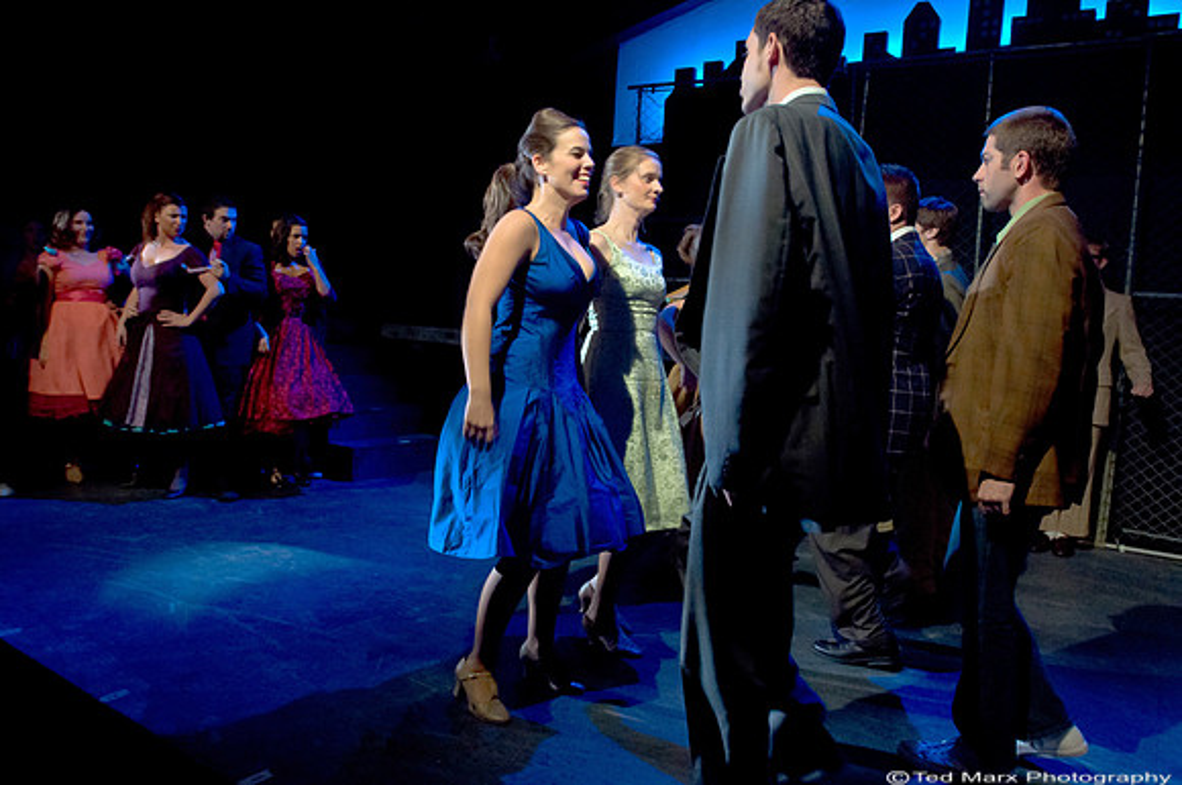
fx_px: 836
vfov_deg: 50.3
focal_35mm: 26
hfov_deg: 70.5
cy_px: 392
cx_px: 591
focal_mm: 17
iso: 3200
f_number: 2.8
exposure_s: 1/100
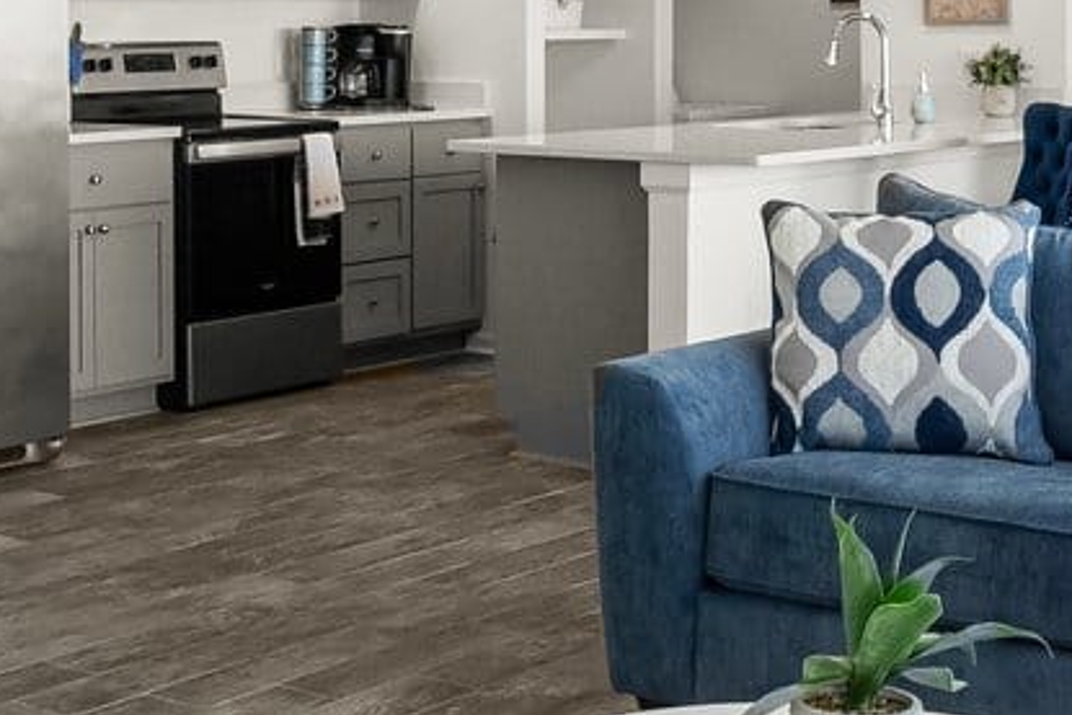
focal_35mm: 74
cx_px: 315
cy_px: 45
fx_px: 2204
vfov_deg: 18.1
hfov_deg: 27.1
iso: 400
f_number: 9
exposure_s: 1/20
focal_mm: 10
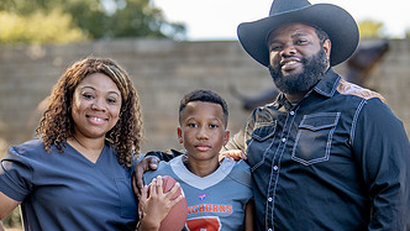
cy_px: 185
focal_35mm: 98
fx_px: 1066
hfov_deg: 21.8
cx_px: 215
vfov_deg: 12.3
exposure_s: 1/1000
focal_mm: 50
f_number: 1.2
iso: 100
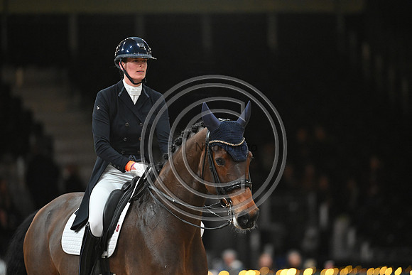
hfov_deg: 5.2
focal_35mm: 400
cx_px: 206
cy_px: 138
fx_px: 4579
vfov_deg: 3.4
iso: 6400
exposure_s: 1/640
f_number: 4
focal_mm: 400
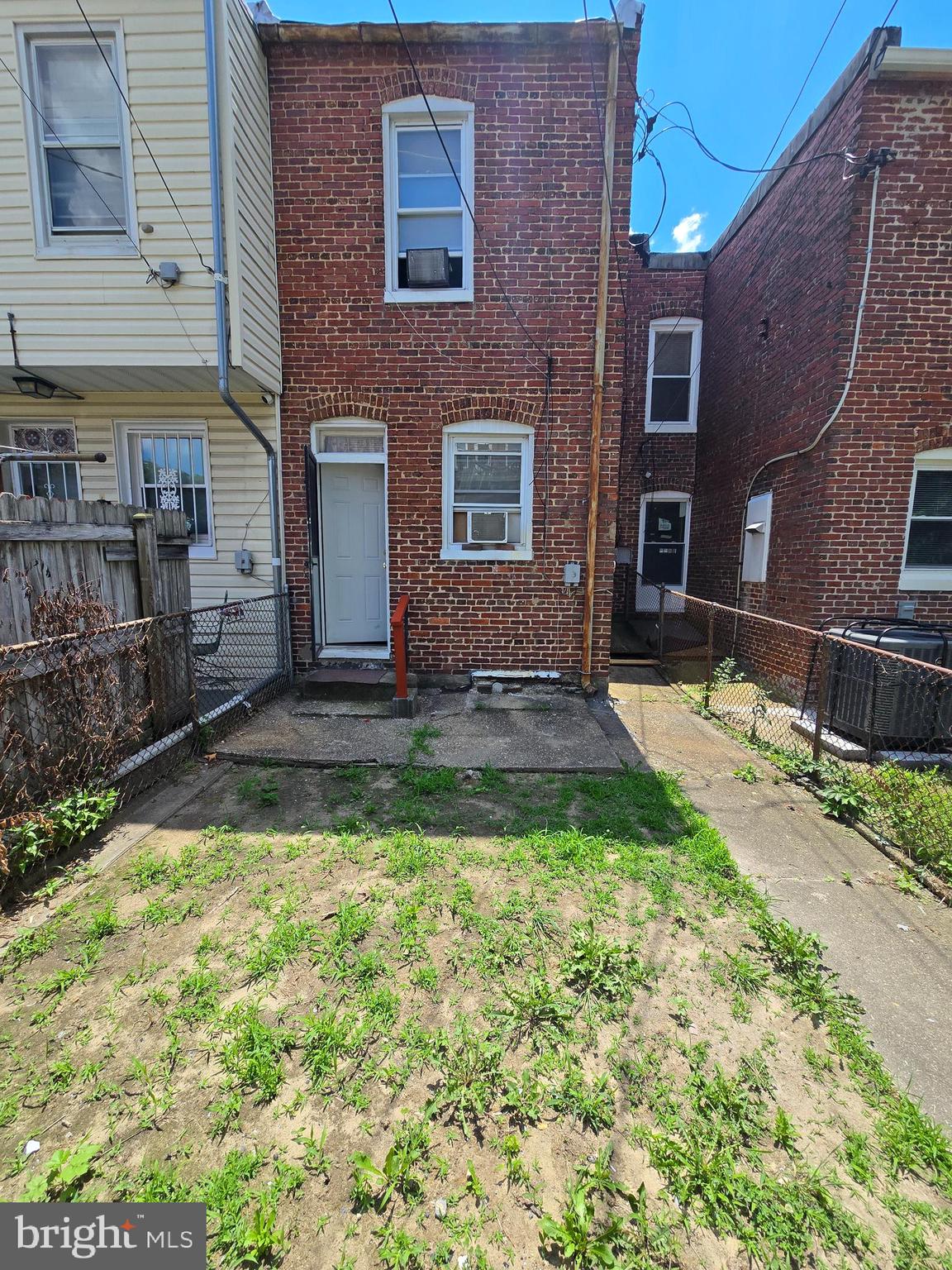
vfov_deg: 106.2
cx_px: 476
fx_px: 477
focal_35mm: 13
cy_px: 635
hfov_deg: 89.9
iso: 50
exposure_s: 1/1472
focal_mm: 2.2
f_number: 2.2
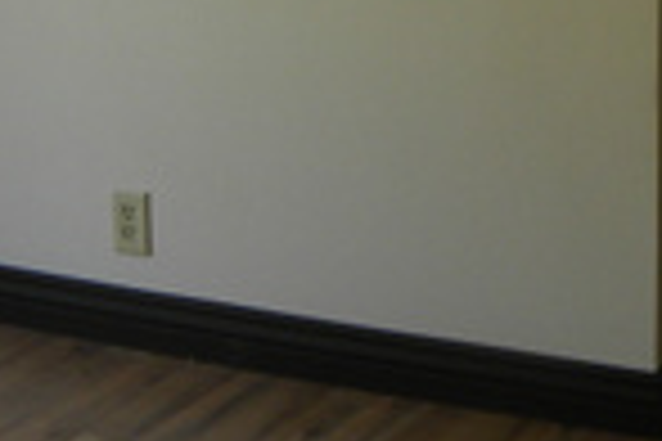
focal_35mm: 118
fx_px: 2170
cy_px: -158
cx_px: 212
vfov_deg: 11.3
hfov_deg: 17.3
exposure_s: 1/74
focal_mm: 4.6
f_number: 3.2
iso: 64
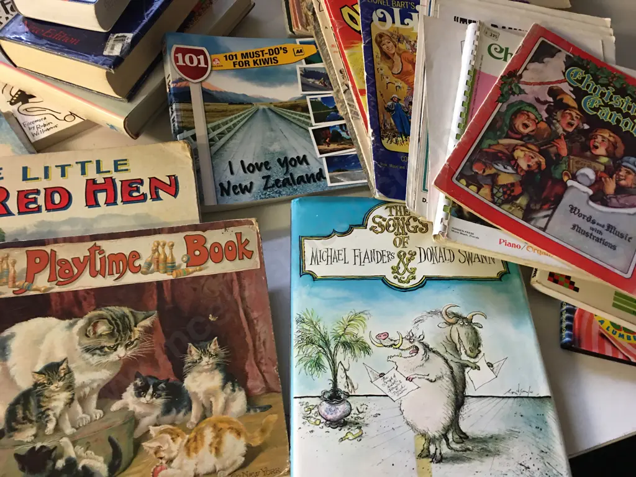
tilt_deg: -58.2
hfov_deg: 61.7
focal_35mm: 29
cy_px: 238
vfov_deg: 48.2
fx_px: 533
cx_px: 318
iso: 125
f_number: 2.2
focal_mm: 4.15
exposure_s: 1/17
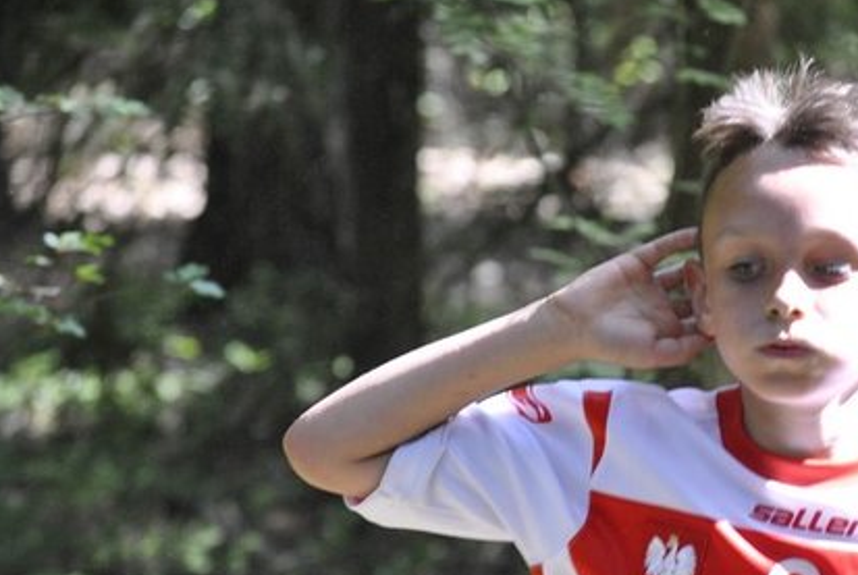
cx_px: 602
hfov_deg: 7.9
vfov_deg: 5.3
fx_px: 6208
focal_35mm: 260
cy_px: 378
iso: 800
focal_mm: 110
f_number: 4.5
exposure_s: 1/320
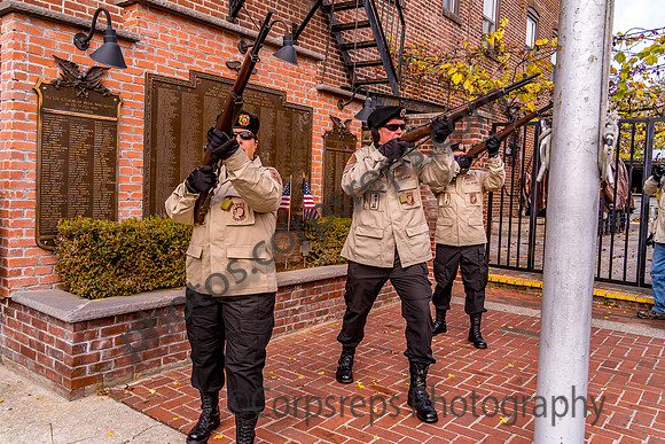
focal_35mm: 30
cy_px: 208
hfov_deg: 62.3
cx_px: 312
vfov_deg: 43.9
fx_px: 550
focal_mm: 28
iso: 800
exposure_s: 1/640
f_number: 6.3
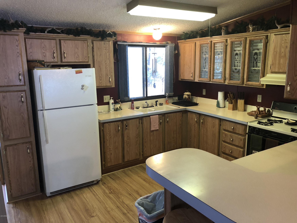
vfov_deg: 49.7
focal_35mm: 28
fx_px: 240
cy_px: 112
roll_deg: +0.7
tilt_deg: -10.7
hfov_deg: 63.4
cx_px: 148
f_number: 1.8
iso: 64
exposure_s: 1/15
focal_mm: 3.99
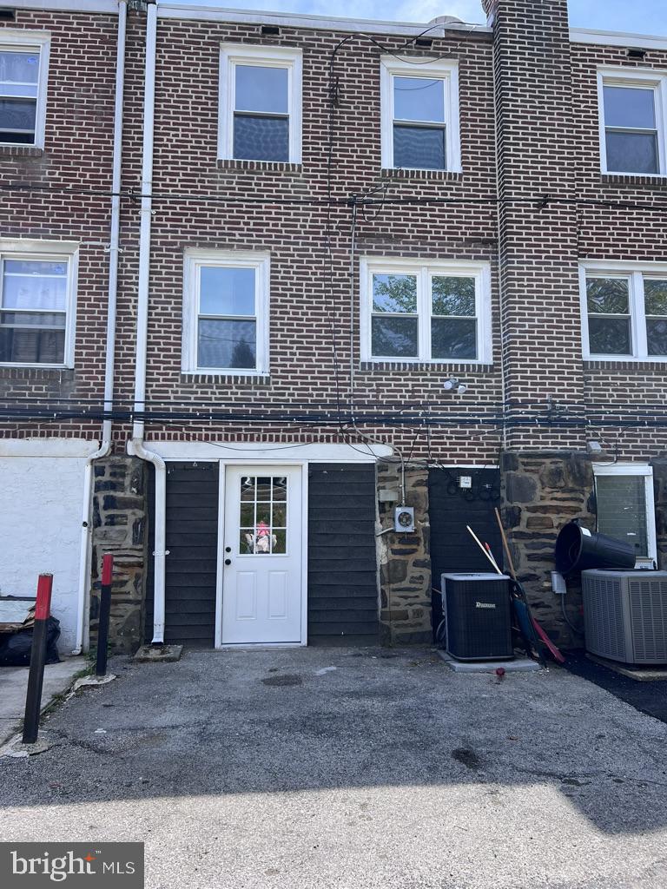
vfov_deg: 67.3
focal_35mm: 26
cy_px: 444
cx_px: 334
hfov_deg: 53.1
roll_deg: +0.3
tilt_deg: +7.6
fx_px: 668
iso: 50
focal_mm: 5.7
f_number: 1.5
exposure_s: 1/1266
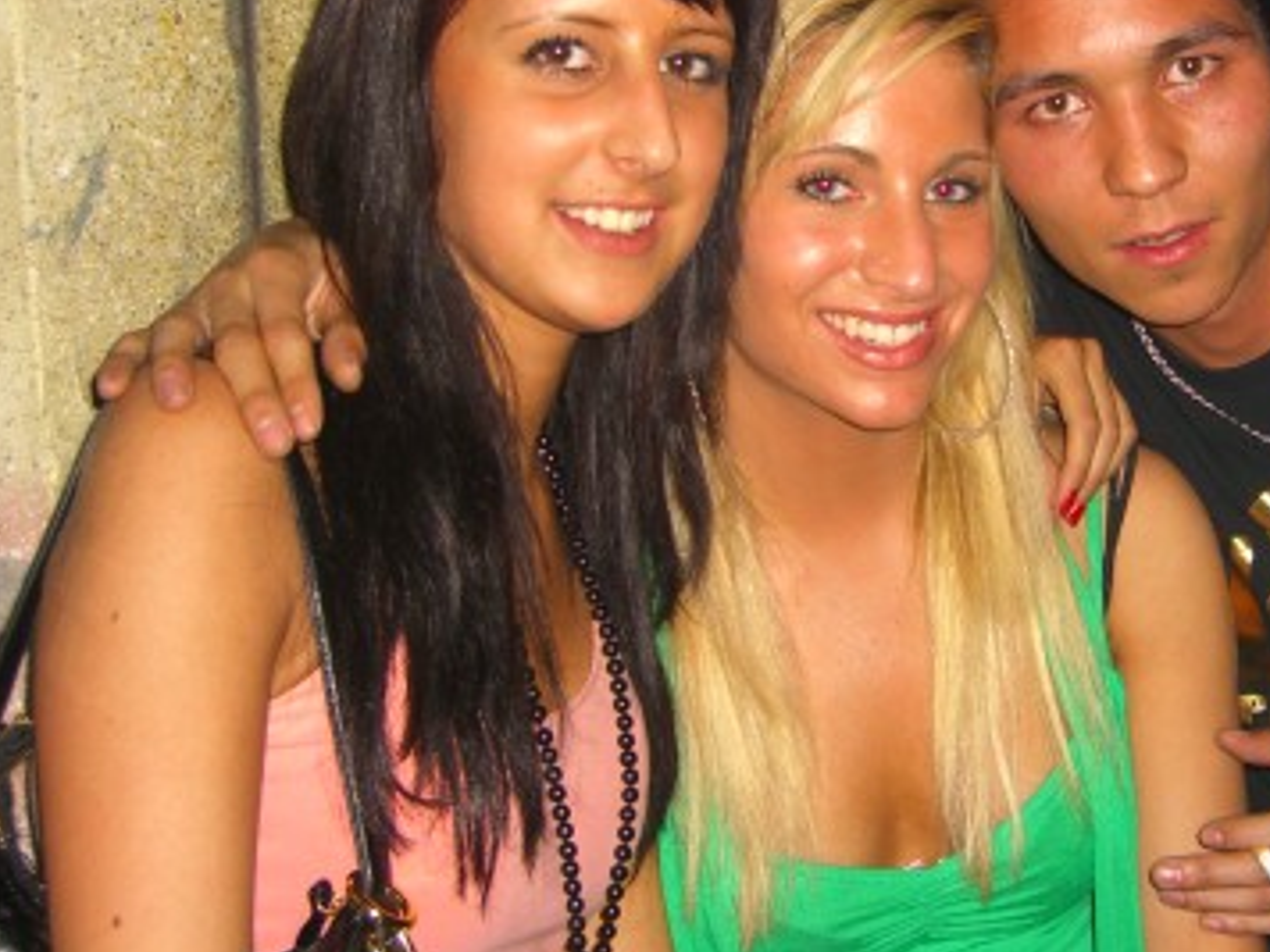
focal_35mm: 64
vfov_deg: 22.9
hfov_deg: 29.7
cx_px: 967
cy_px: 342
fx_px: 2348
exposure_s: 1/60
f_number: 2.8
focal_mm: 7.9
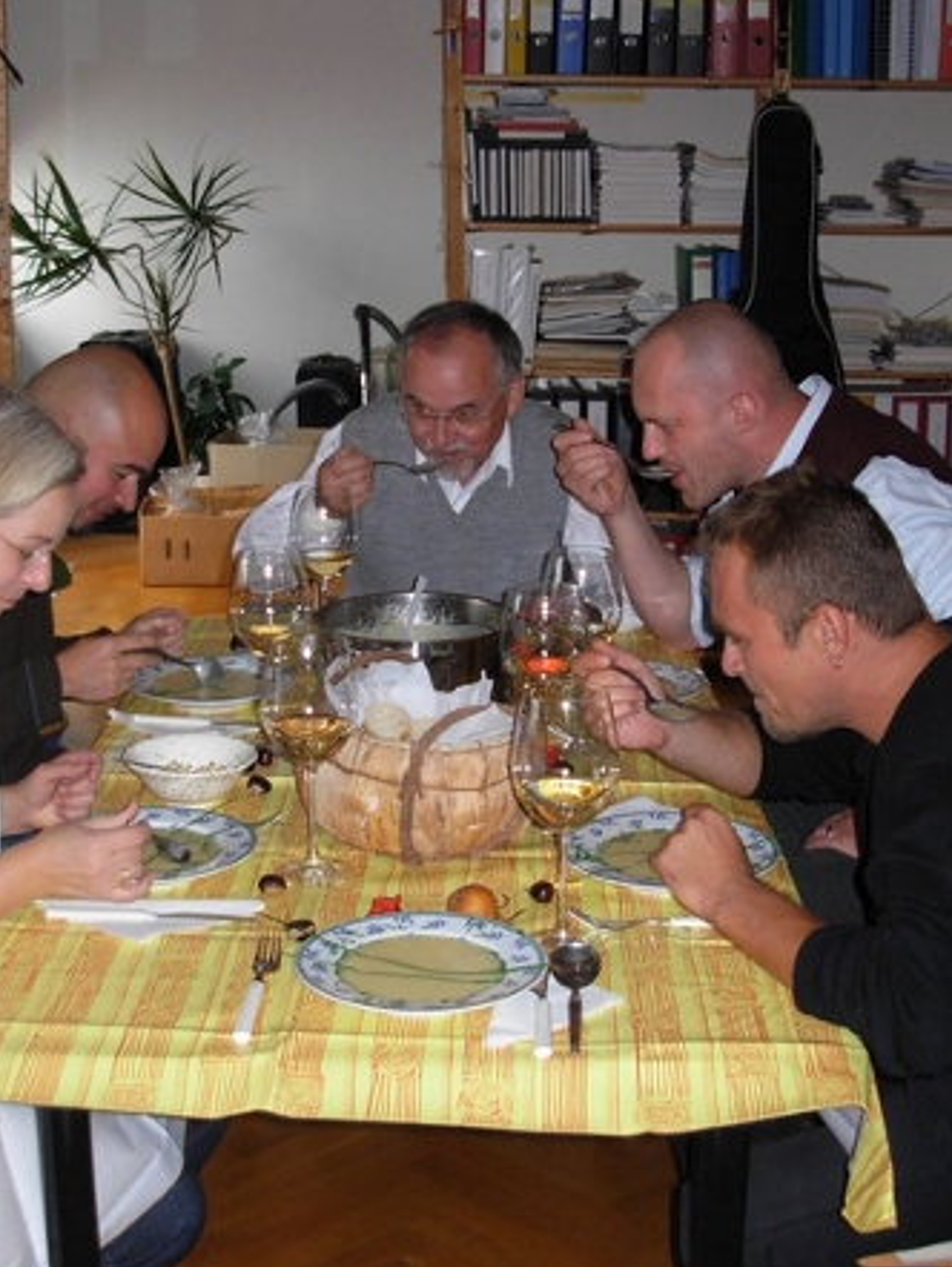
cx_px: 456
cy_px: 527
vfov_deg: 34.8
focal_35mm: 55
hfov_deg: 26.6
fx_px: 2015
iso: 145
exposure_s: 1/41.4
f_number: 2.9
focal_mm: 6.3
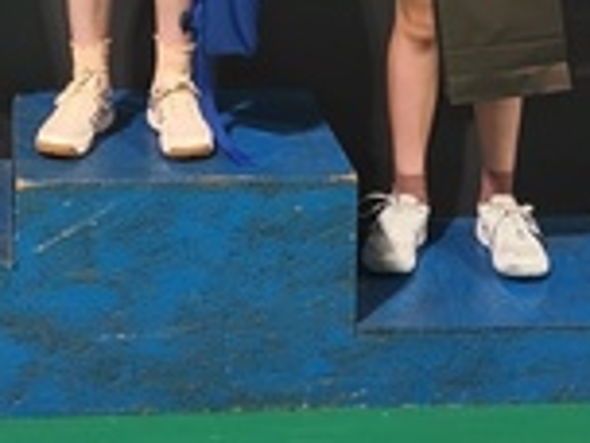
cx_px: 144
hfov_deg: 18.8
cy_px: -253
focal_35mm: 104
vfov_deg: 13.3
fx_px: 1773
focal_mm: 6.18
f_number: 1.65
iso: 640
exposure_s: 1/50
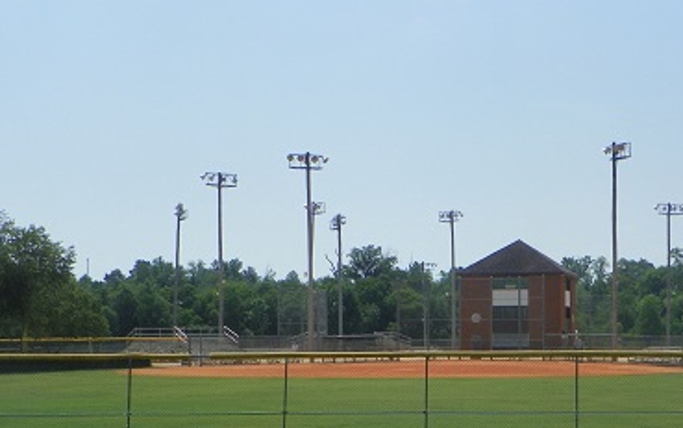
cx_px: 431
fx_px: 1471
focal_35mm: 79
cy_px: 319
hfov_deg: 26.0
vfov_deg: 16.5
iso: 64
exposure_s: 1/800
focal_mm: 8.9
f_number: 5.6
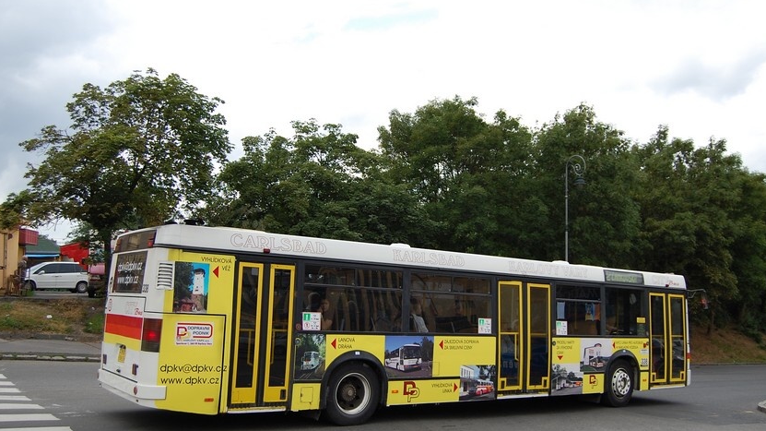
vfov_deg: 34.6
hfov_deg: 58.0
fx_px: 690
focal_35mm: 34
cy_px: 221
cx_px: 395
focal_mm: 20
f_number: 4
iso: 250
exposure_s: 1/1000
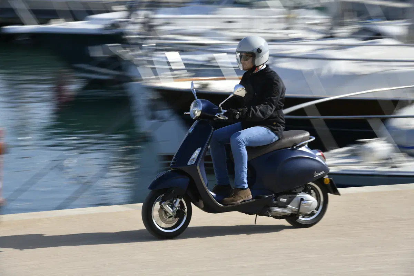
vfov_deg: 7.4
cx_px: 207
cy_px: 138
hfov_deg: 11.1
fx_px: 2127
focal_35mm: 185
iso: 64
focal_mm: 185
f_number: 11
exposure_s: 1/80
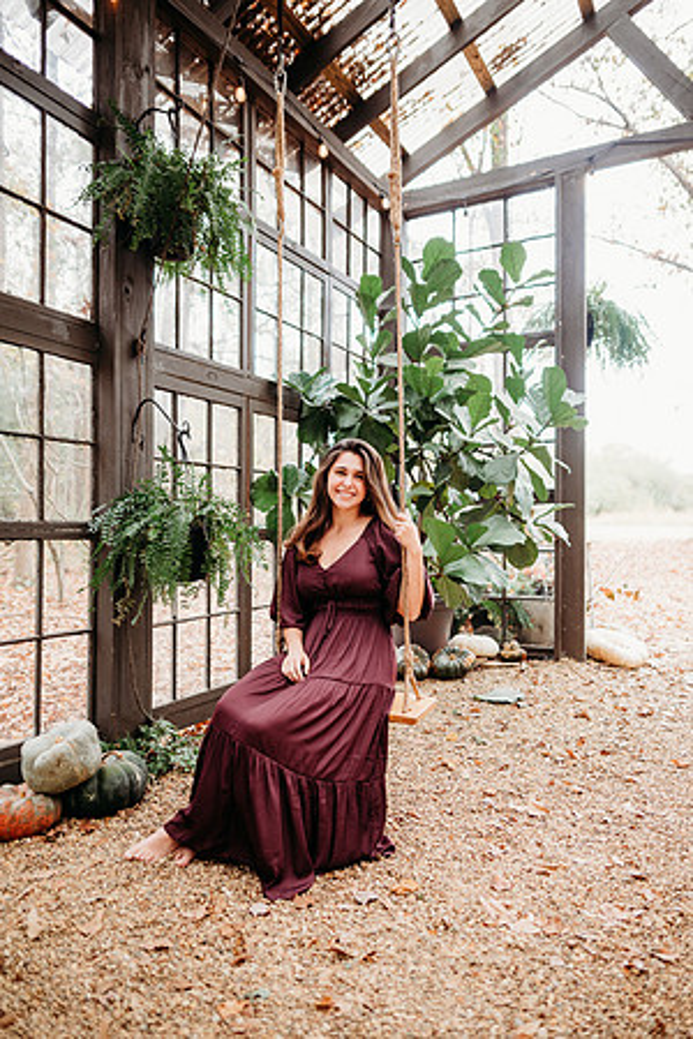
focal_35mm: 24
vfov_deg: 73.7
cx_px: 346
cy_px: 520
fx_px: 693
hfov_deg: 53.1
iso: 320
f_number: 2.2
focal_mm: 24
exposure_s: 1/200
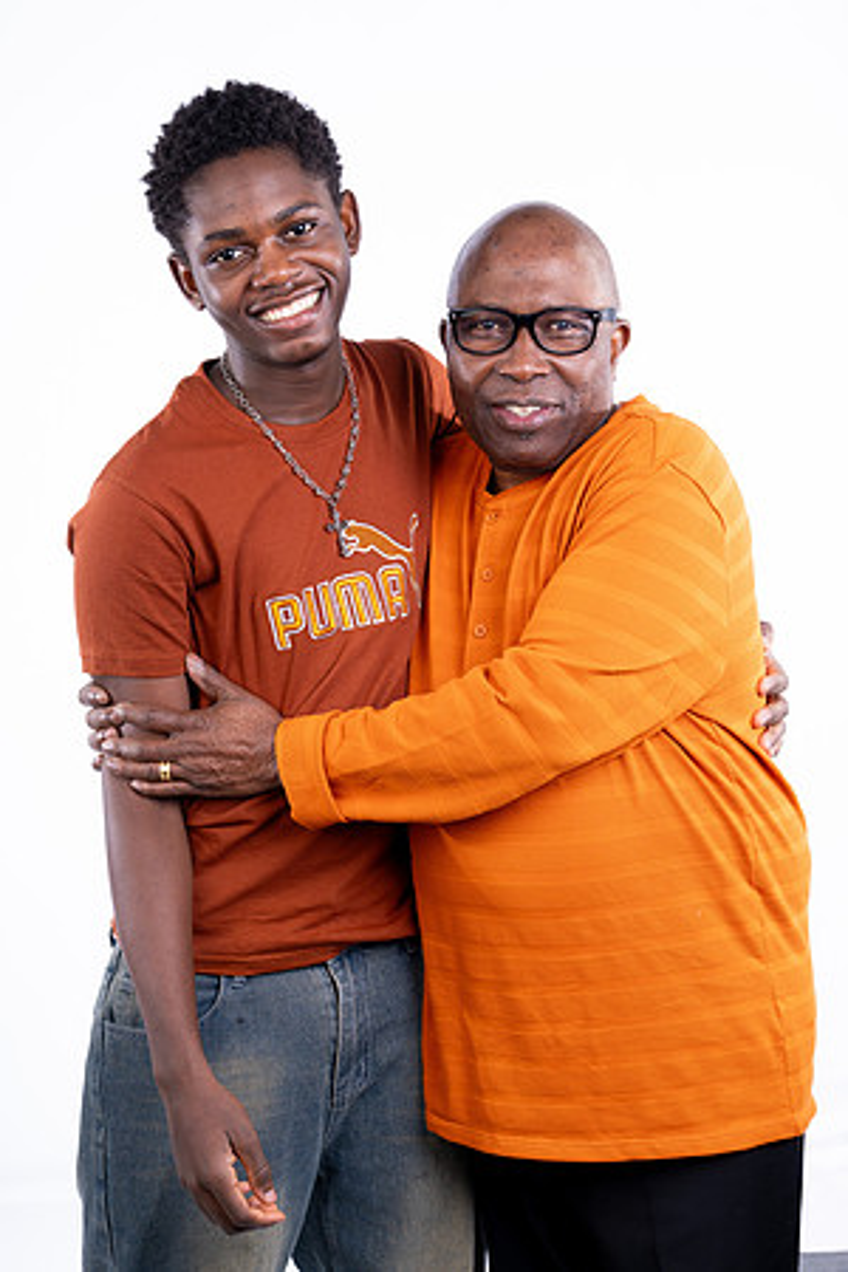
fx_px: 2685
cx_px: 424
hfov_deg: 17.9
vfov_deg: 26.7
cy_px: 636
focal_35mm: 76
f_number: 10
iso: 125
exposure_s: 1/200
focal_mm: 76
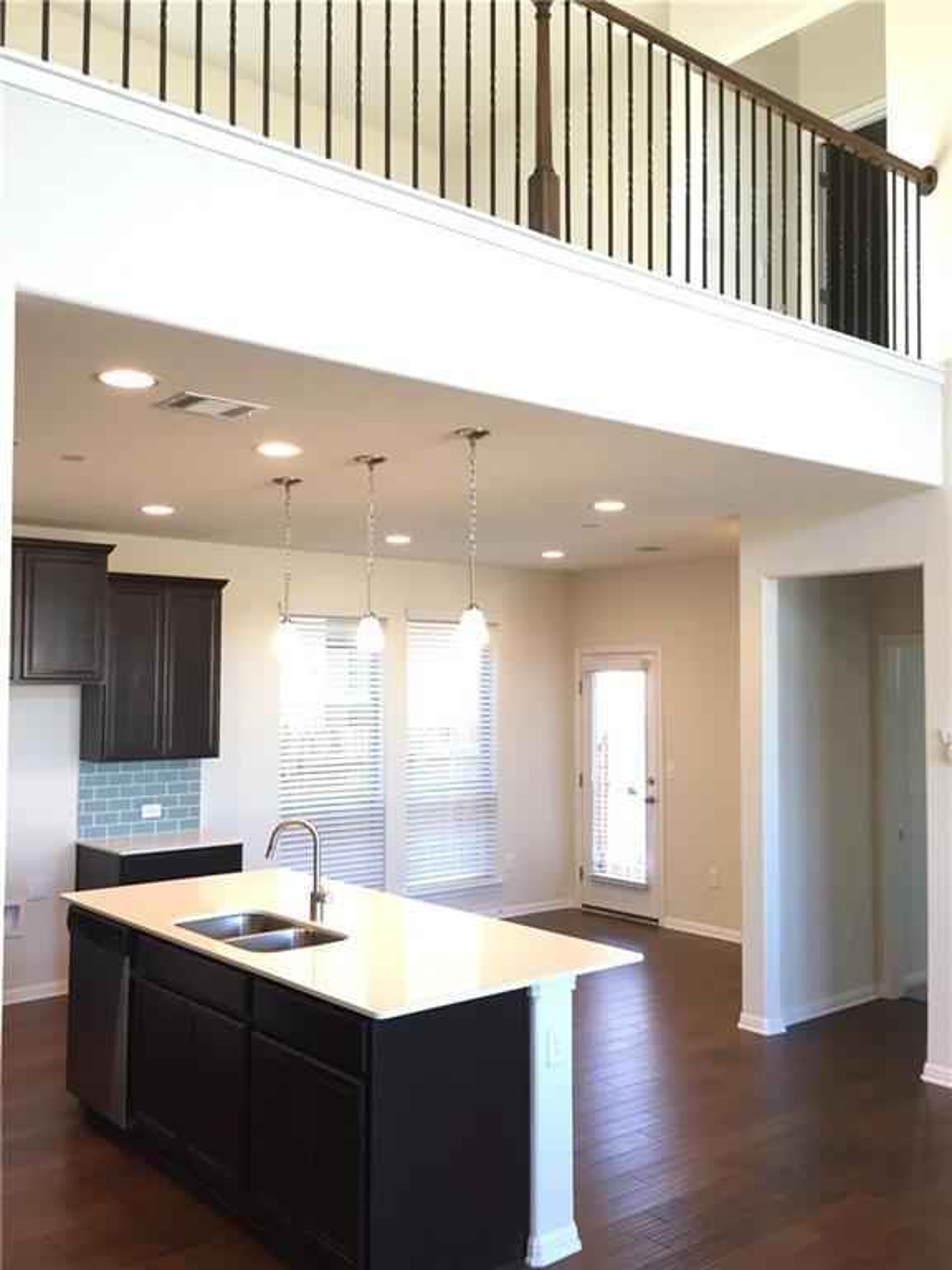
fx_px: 1063
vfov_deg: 61.7
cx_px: 476
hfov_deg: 48.2
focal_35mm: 29
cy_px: 635
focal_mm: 4.15
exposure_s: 1/30
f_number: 2.2
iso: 64
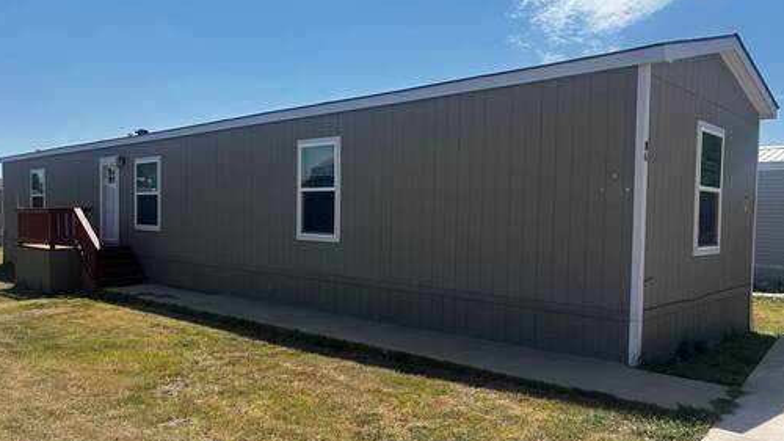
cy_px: 239
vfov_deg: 40.1
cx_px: 394
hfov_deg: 66.1
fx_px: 603
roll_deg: -0.9
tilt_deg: -2.1
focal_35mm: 29
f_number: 1.6
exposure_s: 1/3106
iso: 50
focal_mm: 5.96
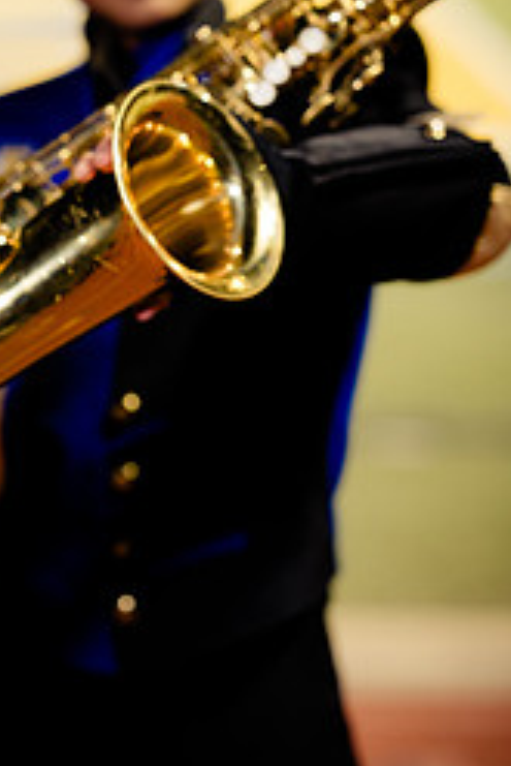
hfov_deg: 8.9
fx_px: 3295
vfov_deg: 13.2
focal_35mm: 155
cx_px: 142
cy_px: 288
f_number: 2
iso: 640
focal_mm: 85
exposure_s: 1/160
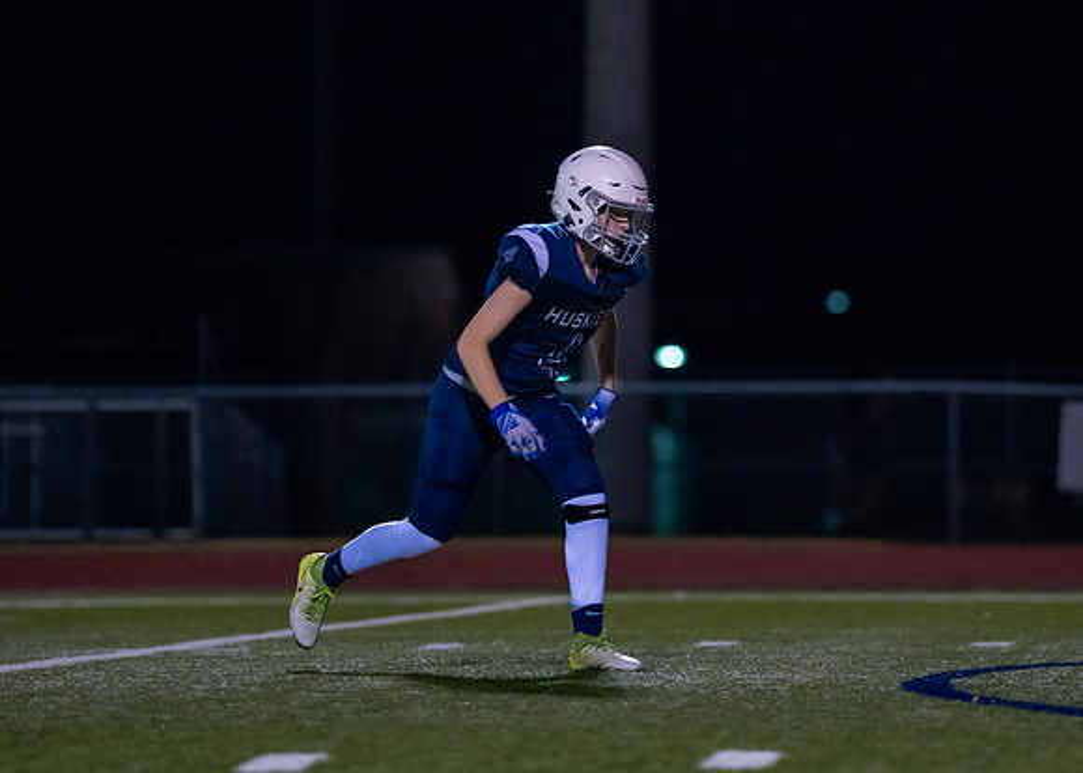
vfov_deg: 4.5
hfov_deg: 6.3
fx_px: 9899
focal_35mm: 322
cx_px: 600
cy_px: 302
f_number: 2.8
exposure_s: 1/1000
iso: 5000
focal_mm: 200
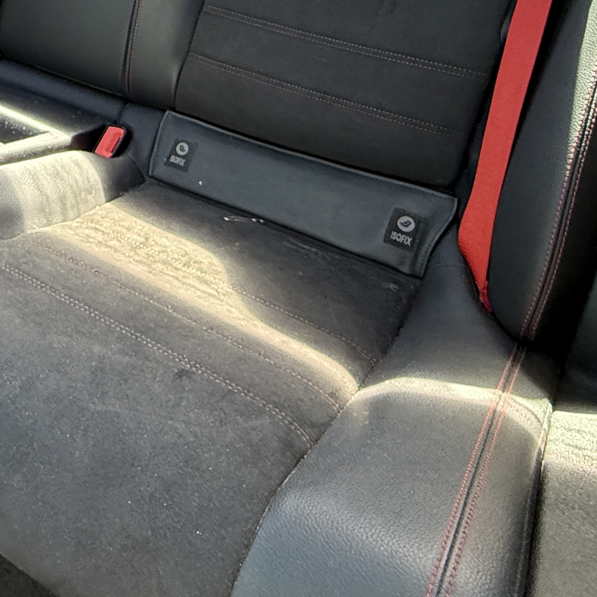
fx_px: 780
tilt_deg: -23.1
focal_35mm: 40
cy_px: 27
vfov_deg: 38.1
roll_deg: -0.2
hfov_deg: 37.5
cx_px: 3
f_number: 2.2
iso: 320
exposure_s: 1/98
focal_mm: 2.22
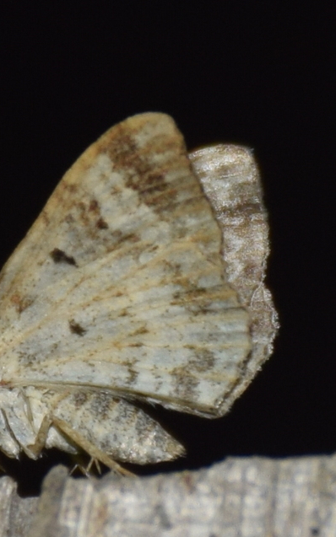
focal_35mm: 322
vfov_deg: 6.5
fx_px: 4719
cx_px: 103
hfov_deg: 4.1
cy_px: 269
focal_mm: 140
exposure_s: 1/60
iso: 320
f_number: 5.6
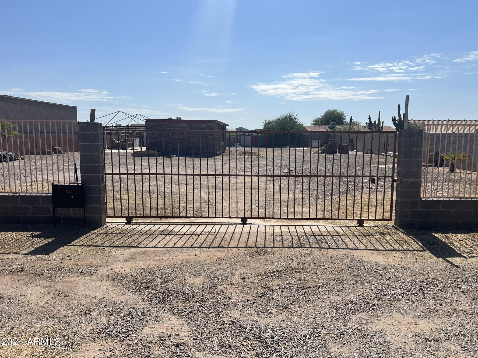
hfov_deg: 67.3
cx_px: 239
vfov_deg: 53.1
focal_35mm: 26
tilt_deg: -6.7
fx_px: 359
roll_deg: +0.5
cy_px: 179
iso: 50
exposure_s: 1/9434
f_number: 1.5
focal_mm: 5.7
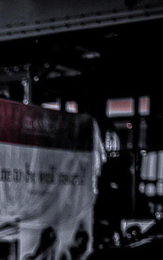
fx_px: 995
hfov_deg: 8.4
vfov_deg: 14.4
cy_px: 322
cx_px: -258
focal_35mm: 140
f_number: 1.4
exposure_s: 1/50
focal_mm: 35
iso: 100
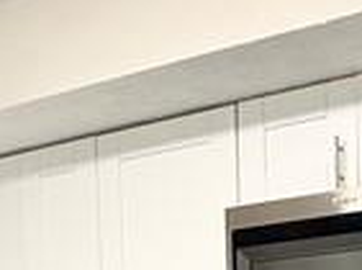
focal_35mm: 102
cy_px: 445
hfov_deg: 19.3
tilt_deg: -2.3
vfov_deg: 13.3
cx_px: 203
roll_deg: +1.9
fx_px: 1064
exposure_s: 1/120
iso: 200
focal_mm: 2.22
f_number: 2.2
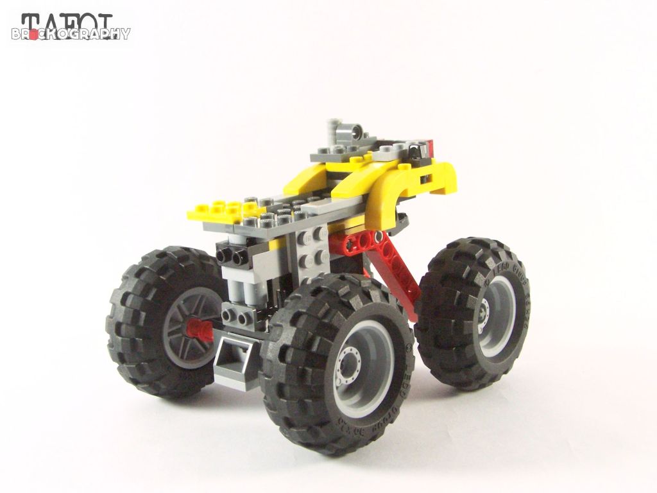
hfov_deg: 39.7
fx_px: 911
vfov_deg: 30.3
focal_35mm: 48
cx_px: 328
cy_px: 246
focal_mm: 8
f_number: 4
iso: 400
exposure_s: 1/60
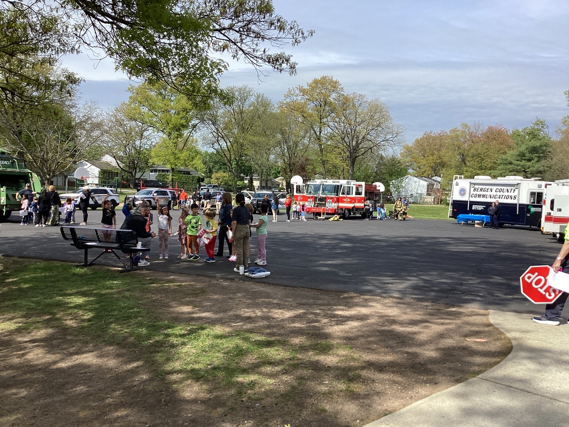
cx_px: 284
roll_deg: -2.6
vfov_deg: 45.4
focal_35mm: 31
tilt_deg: -2.6
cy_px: 214
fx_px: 510
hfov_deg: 58.4
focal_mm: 3.3
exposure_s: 1/1116
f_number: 2.4
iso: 25
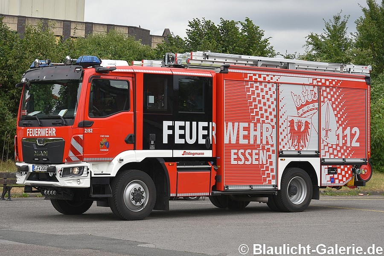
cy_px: 128
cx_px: 192
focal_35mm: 85
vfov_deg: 16.1
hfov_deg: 23.9
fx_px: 907
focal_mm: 85
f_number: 8
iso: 200
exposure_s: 1/250
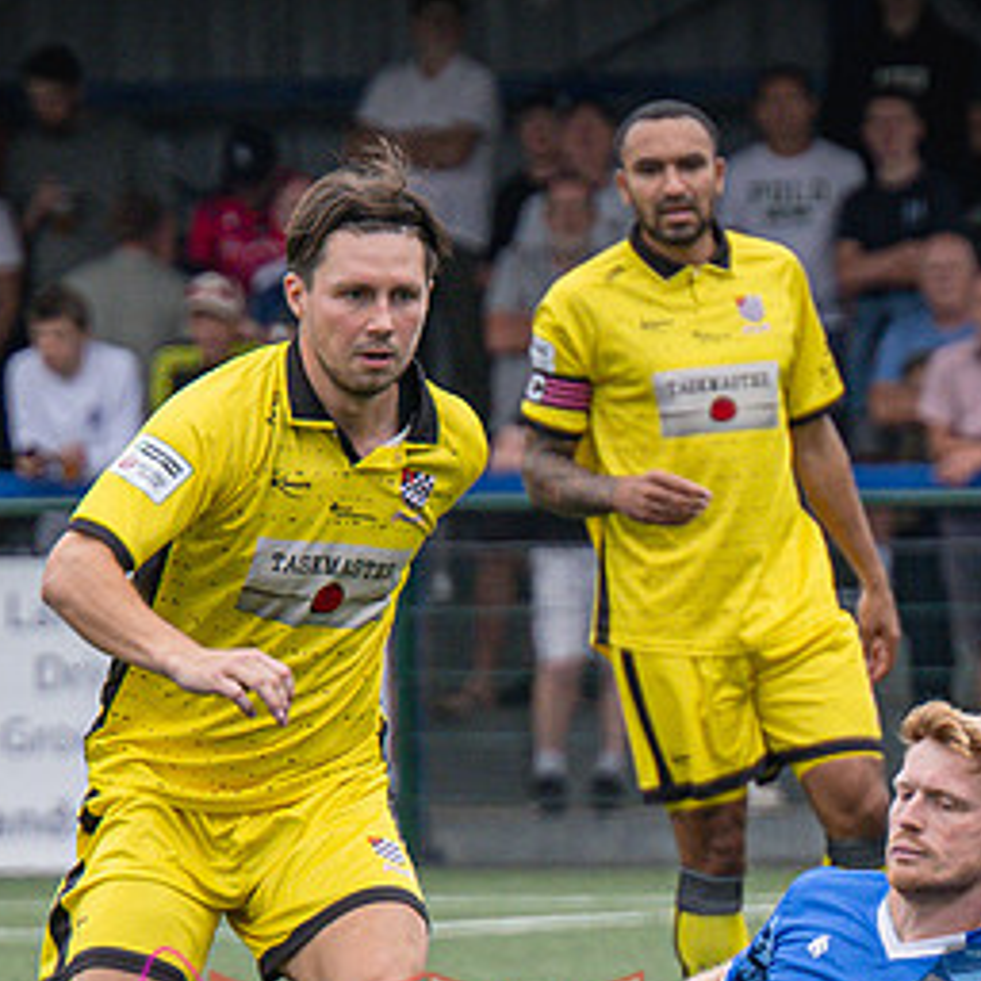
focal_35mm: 870
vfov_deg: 2.0
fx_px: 27894
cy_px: 945
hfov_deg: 2.0
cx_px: 804
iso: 400
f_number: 4
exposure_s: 1/1600
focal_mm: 170
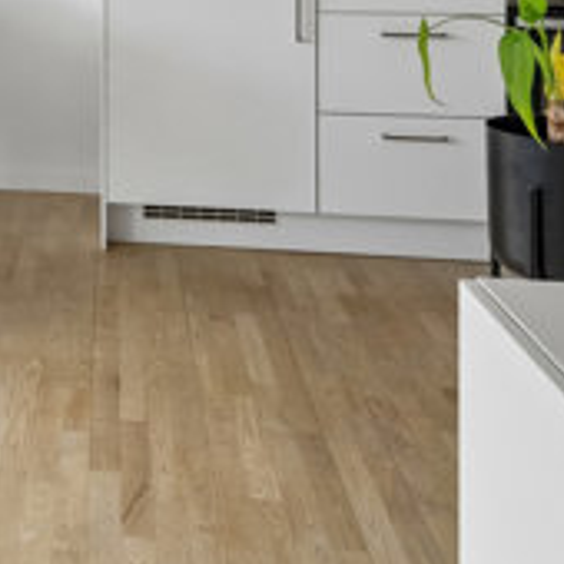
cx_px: -136
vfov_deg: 26.3
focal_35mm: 56
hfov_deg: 26.6
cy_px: -158
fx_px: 1032
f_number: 5
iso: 400
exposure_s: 1/40
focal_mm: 14
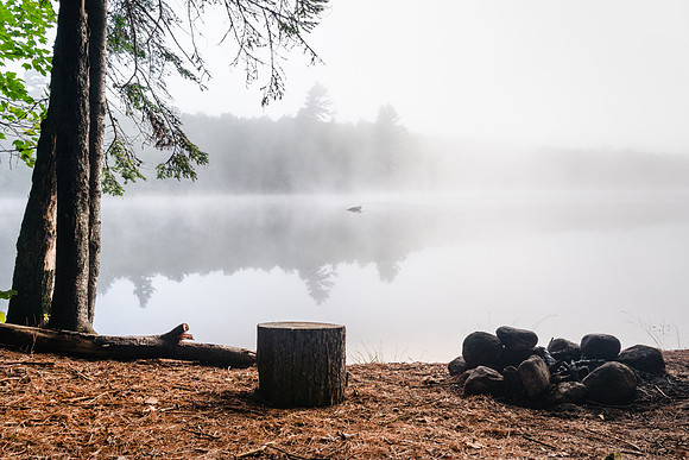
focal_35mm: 36
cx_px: 344
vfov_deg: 36.6
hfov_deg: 52.8
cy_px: 230
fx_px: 695
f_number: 10
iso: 100
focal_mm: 24
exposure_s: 1/40
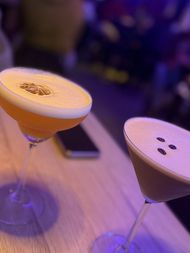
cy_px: 127
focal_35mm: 36
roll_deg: -22.4
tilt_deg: -23.0
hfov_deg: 39.4
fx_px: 263
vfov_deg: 51.4
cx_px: 117
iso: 500
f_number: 1.78
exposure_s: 1/50
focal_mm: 6.76
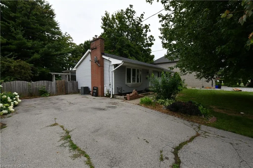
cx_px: 126
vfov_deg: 81.2
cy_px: 84
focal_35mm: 14
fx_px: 98
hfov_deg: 104.3
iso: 1000
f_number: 22
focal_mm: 14
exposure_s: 1/100
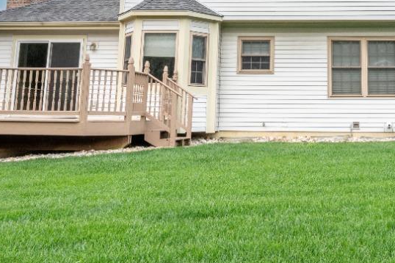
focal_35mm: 54
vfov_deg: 23.8
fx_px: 596
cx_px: 311
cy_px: 0
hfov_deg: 35.6
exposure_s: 1/80
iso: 640
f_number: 14
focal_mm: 19.5
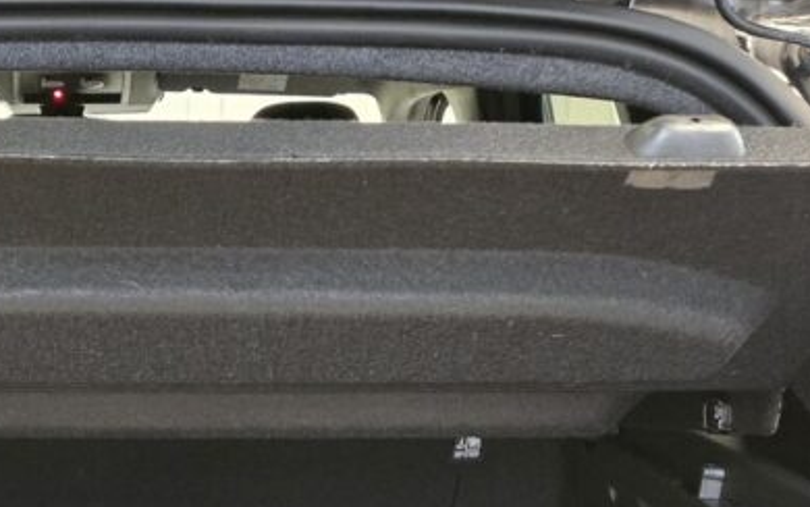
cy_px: 746
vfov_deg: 18.2
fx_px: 1413
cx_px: 104
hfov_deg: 30.8
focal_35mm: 64
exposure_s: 1/50
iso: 1600
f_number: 1.8
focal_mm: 5.4
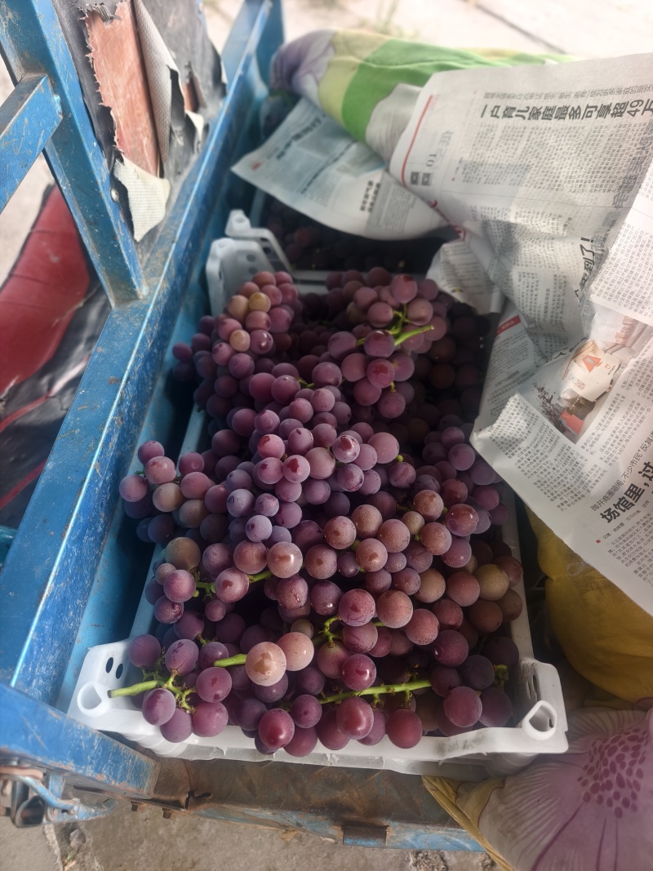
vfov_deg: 73.9
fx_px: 579
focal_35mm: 23
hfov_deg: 58.9
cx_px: 326
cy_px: 436
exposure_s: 1/100
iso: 175
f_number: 1.75
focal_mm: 8.67
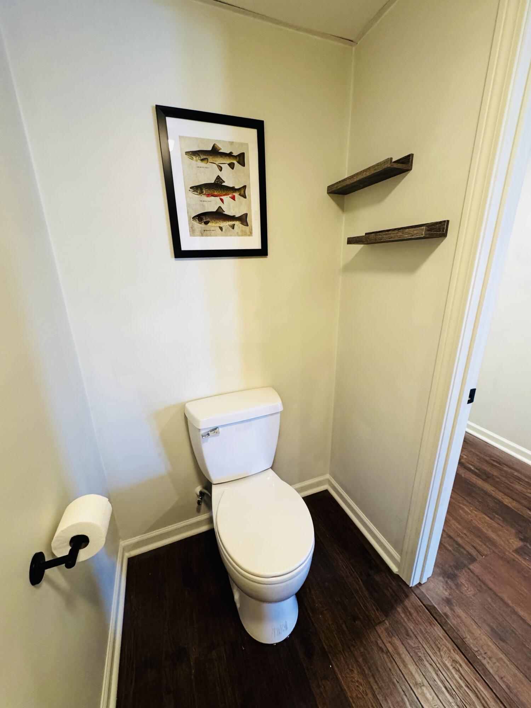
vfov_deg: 102.1
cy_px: 354
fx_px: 286
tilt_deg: -17.3
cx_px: 266
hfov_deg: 85.7
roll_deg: +2.2
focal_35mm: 14
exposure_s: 1/60
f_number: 2.2
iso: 320
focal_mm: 2.22
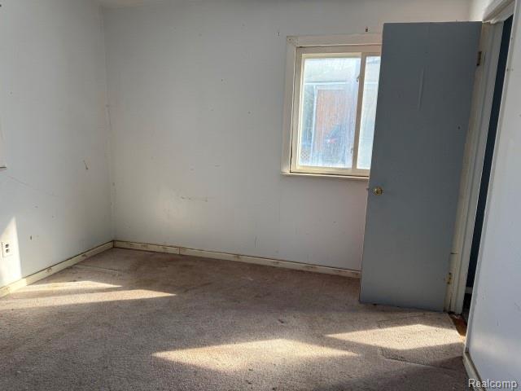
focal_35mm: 24
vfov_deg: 56.8
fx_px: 361
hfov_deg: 71.6
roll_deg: -2.2
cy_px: 196
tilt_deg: -10.9
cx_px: 260
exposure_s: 1/555
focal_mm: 6.76
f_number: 1.78
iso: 100
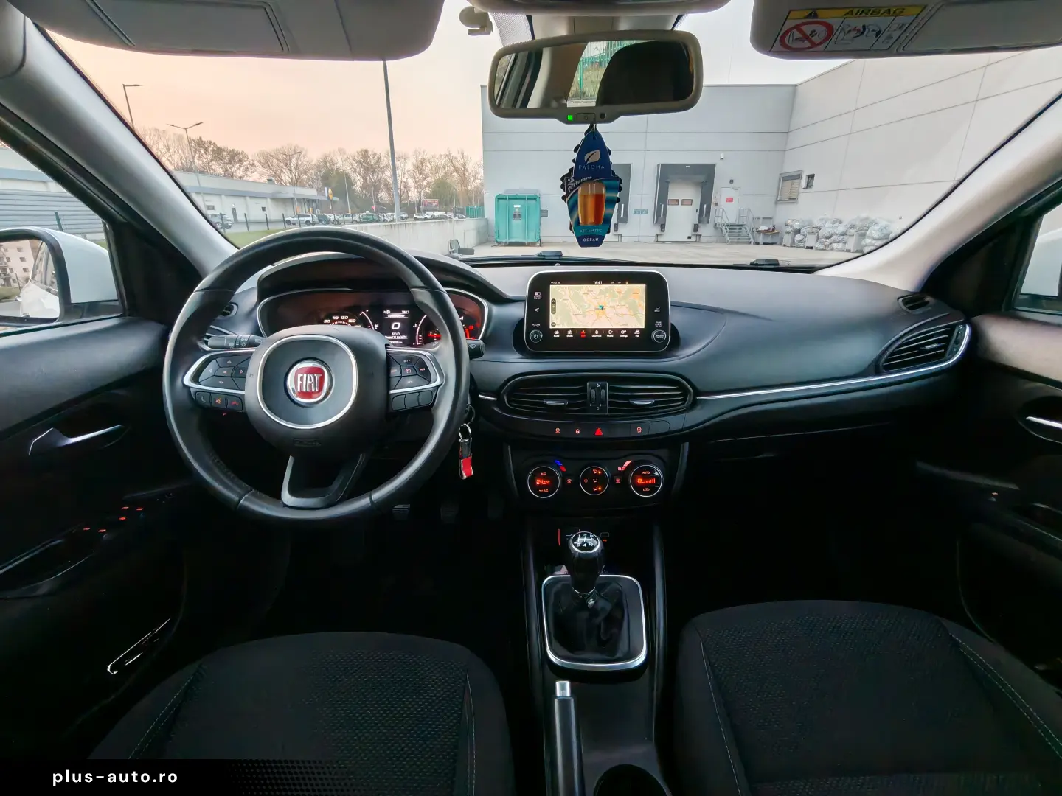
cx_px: 531
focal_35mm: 16
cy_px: 398
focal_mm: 1.96
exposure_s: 1/33
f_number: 2.2
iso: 160
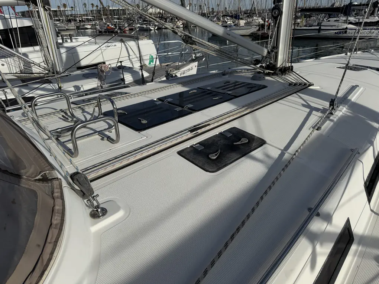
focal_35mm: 24
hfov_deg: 71.6
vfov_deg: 56.8
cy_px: 142
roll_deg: +1.9
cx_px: 190
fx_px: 263
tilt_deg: -23.4
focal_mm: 6.76
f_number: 1.78
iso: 80
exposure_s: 1/10309
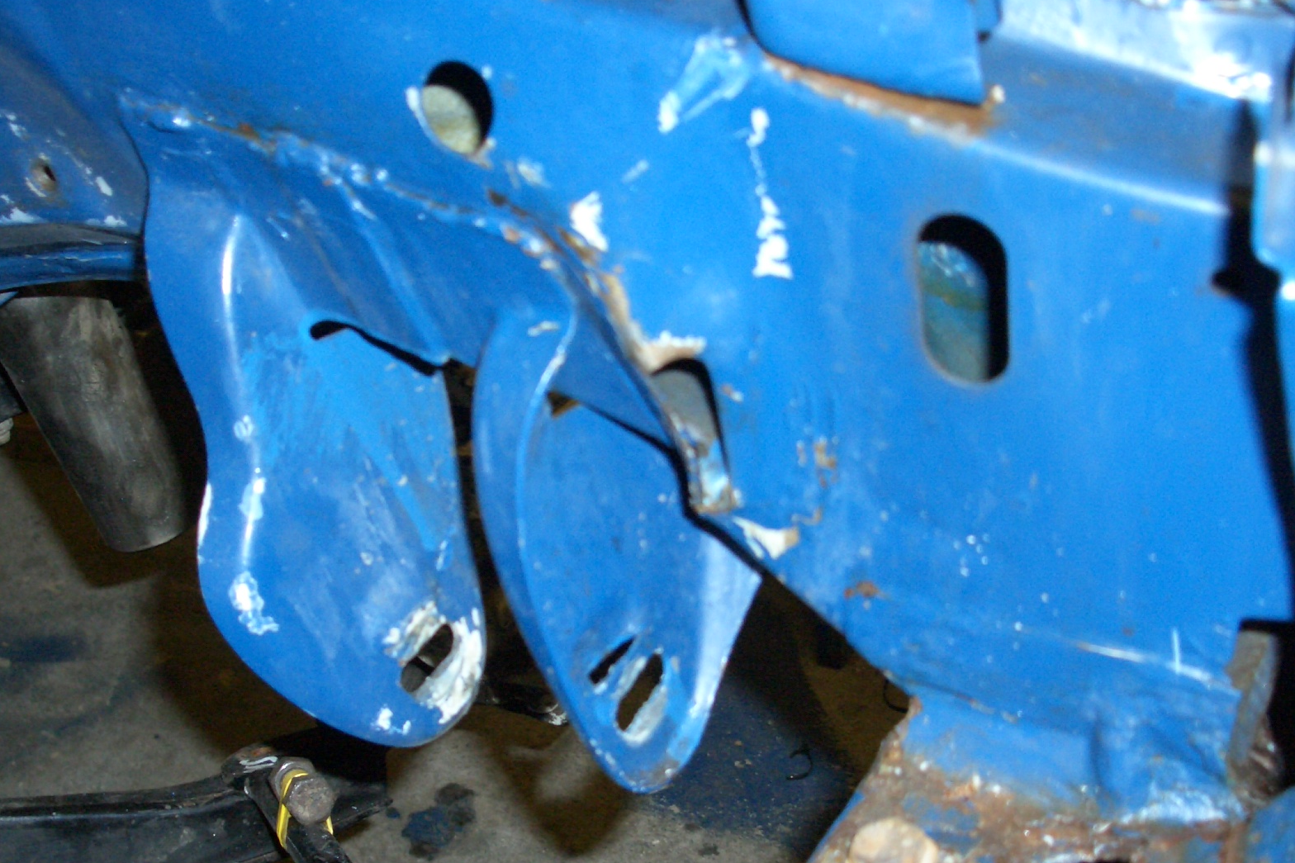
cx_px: 647
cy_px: 483
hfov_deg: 38.2
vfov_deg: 26.0
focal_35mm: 52
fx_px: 1870
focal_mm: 8.2
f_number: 3.1
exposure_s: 1/60
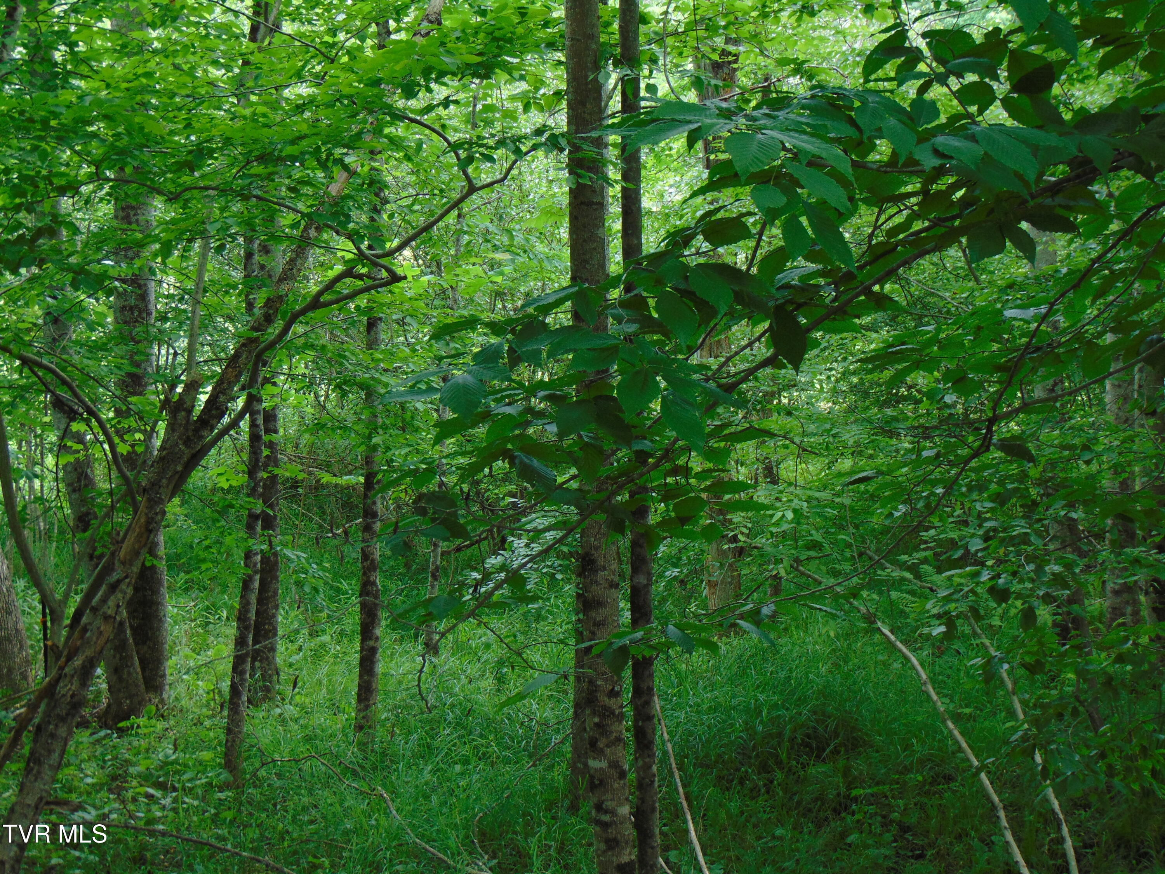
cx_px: 582
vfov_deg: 24.4
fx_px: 2019
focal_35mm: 60
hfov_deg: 32.2
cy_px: 437
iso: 80
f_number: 3.6
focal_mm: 10.8
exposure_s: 1/30
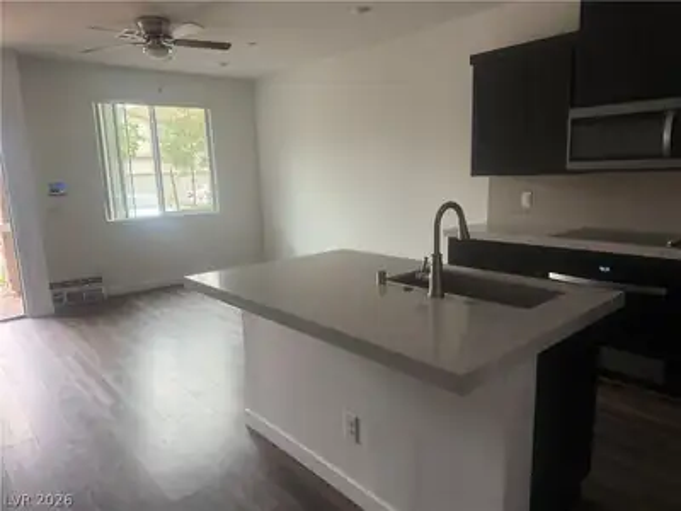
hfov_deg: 71.6
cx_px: 340
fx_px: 472
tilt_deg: -9.9
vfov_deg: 56.8
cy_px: 256
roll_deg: +1.5
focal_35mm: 24
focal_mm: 6.76
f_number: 1.78
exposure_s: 1/109
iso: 200
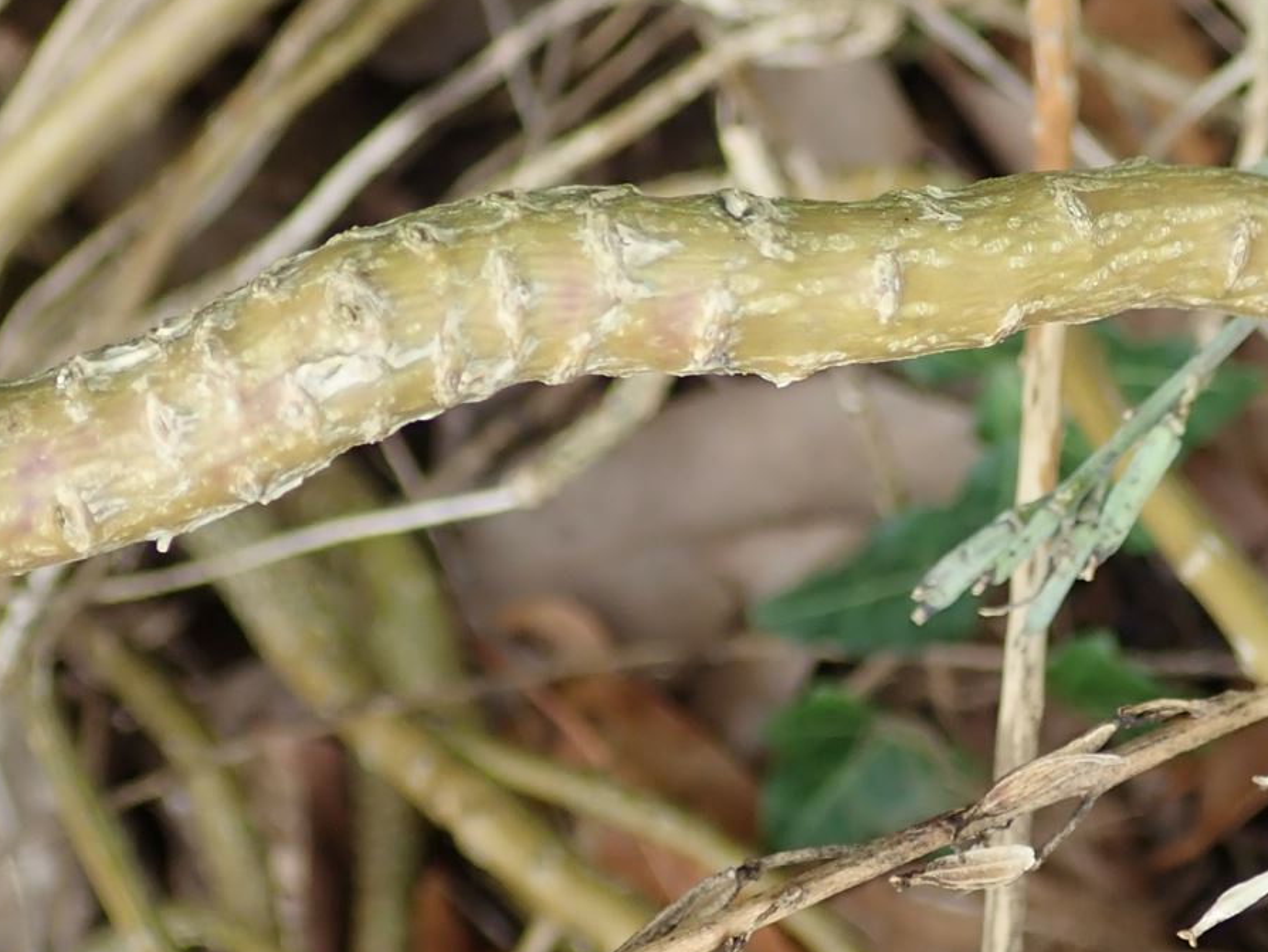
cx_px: 882
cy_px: 397
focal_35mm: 85
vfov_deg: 17.4
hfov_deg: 22.9
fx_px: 3114
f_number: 2.7
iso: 160
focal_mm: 6.86
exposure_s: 1/160
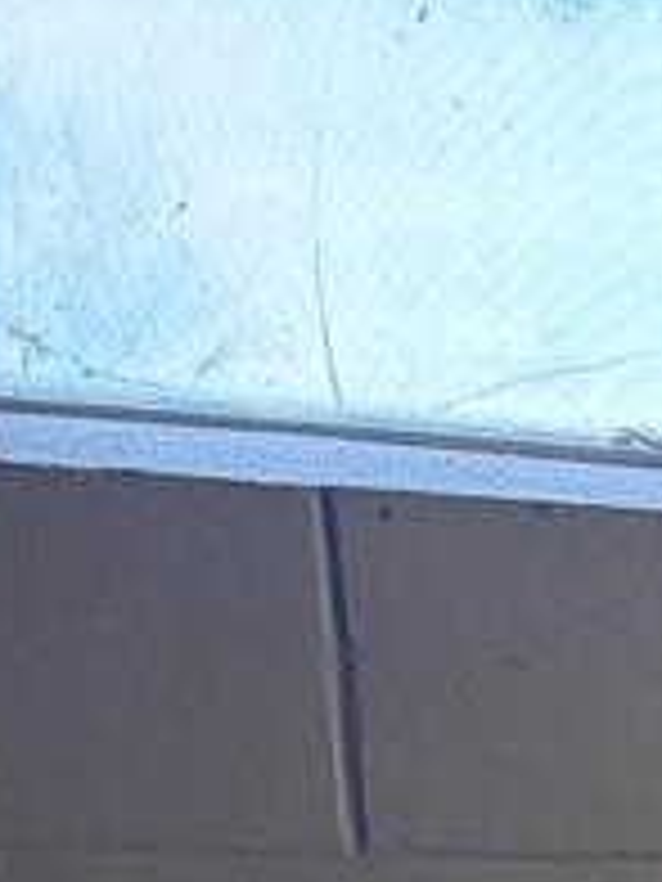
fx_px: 3748
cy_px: 1616
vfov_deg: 12.3
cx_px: 2067
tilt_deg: -7.3
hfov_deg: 8.3
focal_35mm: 147
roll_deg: +3.2
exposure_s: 1/60
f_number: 1.78
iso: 200
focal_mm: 6.76
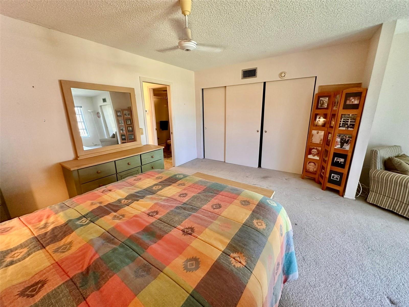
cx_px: 204
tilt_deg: -15.0
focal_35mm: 14
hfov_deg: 102.1
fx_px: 165
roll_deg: +0.5
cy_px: 154
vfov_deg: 85.7
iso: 400
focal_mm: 2.22
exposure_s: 1/60
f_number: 2.2
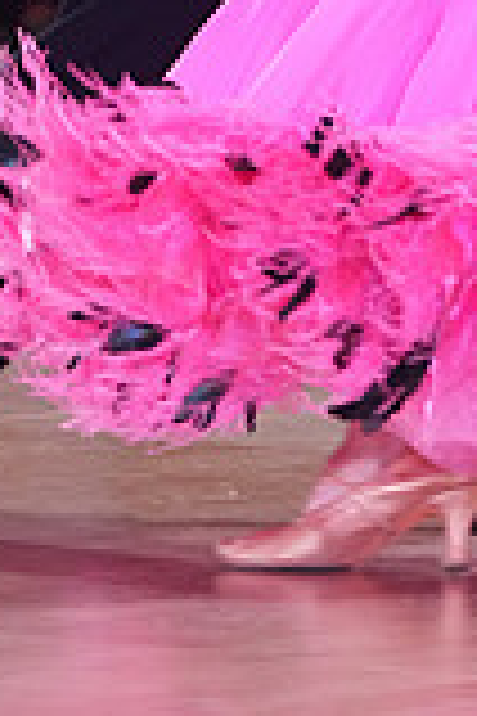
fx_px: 12401
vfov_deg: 3.3
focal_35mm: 624
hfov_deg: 2.2
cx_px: 443
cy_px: -464
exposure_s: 1/250
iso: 3200
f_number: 4.5
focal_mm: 171
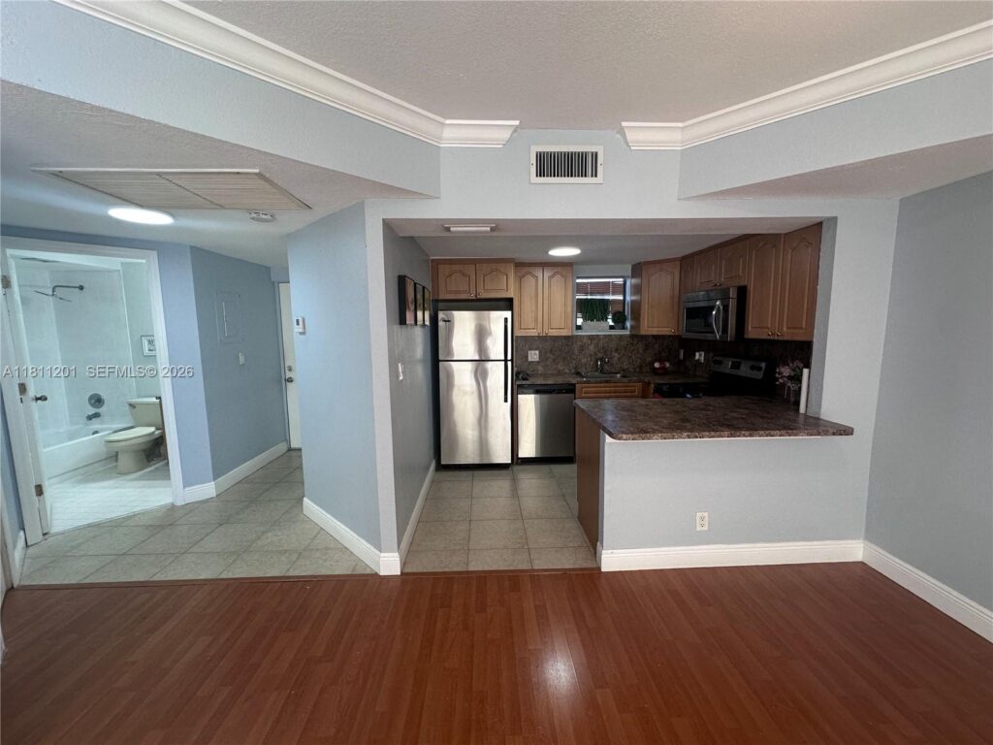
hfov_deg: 102.1
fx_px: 402
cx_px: 496
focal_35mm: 14
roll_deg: +0.3
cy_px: 372
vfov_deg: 85.7
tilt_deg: -6.4
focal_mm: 2.22
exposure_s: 1/120
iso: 125
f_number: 2.2
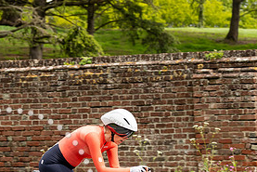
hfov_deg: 10.3
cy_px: 134
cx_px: 99
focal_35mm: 200
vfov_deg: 6.9
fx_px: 1428
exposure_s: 1/1000
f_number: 4.5
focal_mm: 70
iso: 400
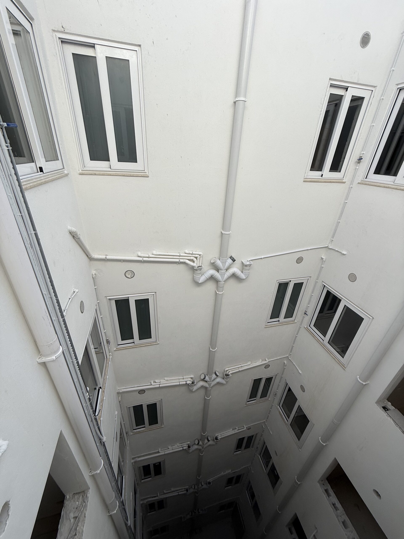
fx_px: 218
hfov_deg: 85.7
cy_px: 270
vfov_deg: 102.1
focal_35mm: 14
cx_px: 202
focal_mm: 2.22
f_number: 2.2
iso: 50
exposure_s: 1/510
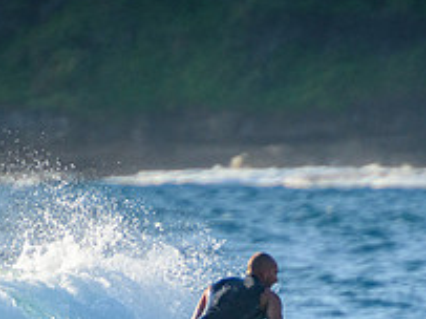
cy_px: 394
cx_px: 277
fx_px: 20650
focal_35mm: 1679
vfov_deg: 0.9
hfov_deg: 1.2
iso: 500
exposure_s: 1/2000
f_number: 5.6
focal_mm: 400
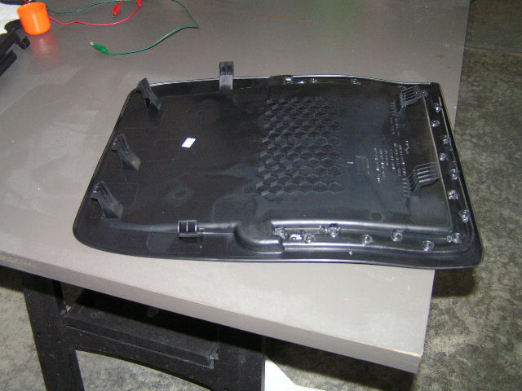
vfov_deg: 37.7
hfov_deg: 49.0
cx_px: 261
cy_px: 196
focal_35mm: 38
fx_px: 573
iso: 200
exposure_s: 1/40
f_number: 2.8
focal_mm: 6.3
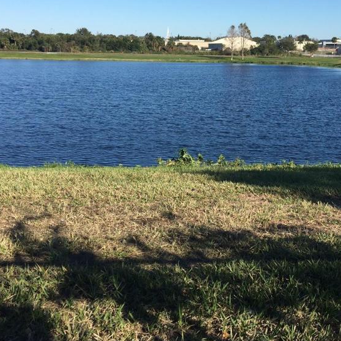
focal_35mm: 47
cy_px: 118
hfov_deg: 35.7
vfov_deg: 35.8
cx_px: 230
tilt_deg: -7.3
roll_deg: -1.6
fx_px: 524
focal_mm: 4.15
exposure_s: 1/1980
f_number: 2.2
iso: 32
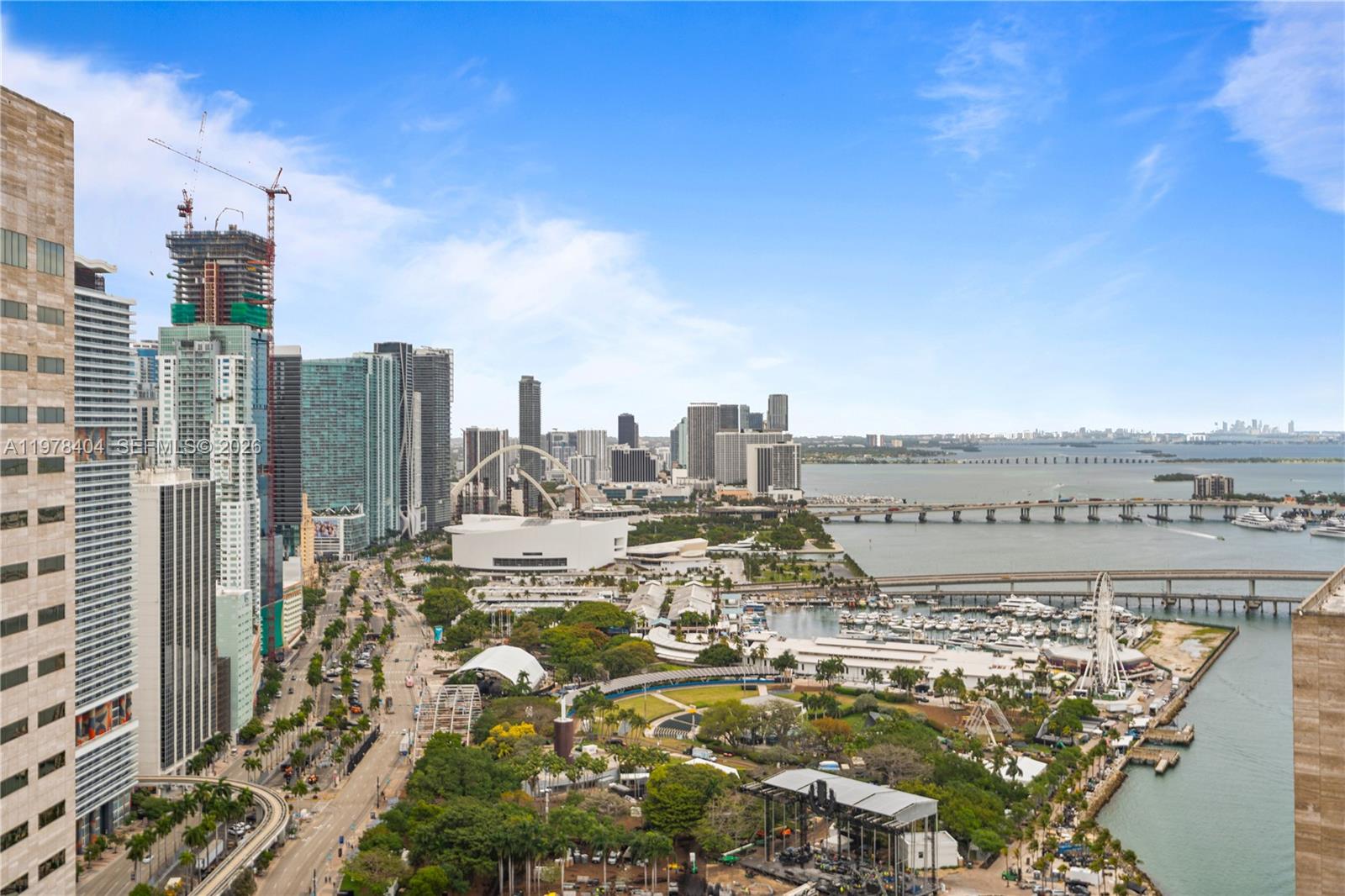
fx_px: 1307
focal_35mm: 35
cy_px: 448
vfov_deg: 37.8
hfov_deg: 54.4
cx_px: 672
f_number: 5
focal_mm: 35
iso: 100
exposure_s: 1/60
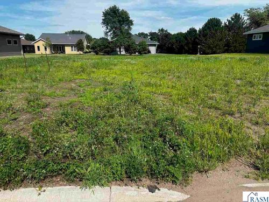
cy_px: 101
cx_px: 134
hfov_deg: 67.3
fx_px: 202
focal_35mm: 26
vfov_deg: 53.1
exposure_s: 1/2398
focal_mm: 5.96
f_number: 1.6
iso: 50
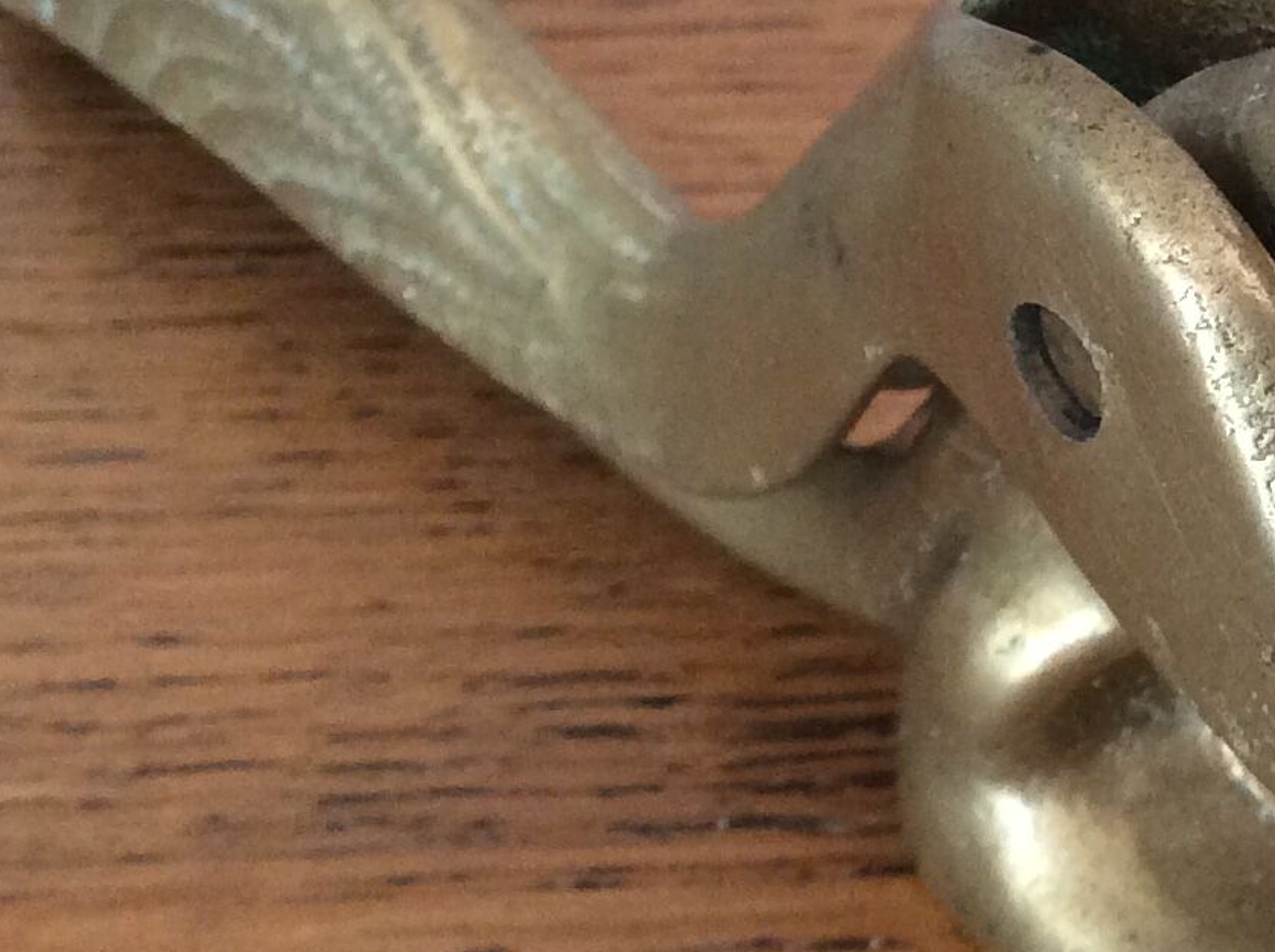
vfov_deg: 14.9
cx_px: 1377
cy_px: 325
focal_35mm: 99
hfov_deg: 19.1
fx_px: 3641
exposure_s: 1/25
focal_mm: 3.3
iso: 125
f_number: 2.4
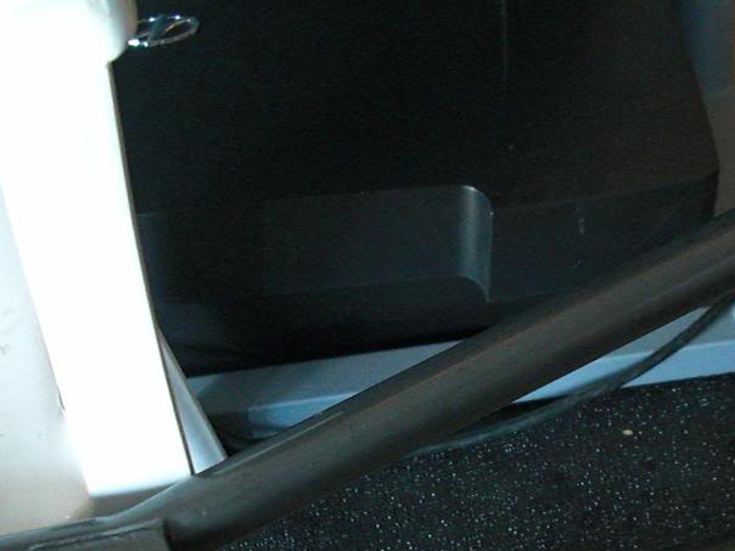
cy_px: 403
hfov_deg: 31.0
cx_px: 574
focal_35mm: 61
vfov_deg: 23.8
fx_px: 1295
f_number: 2.8
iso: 800
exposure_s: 1/8
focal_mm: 6.3
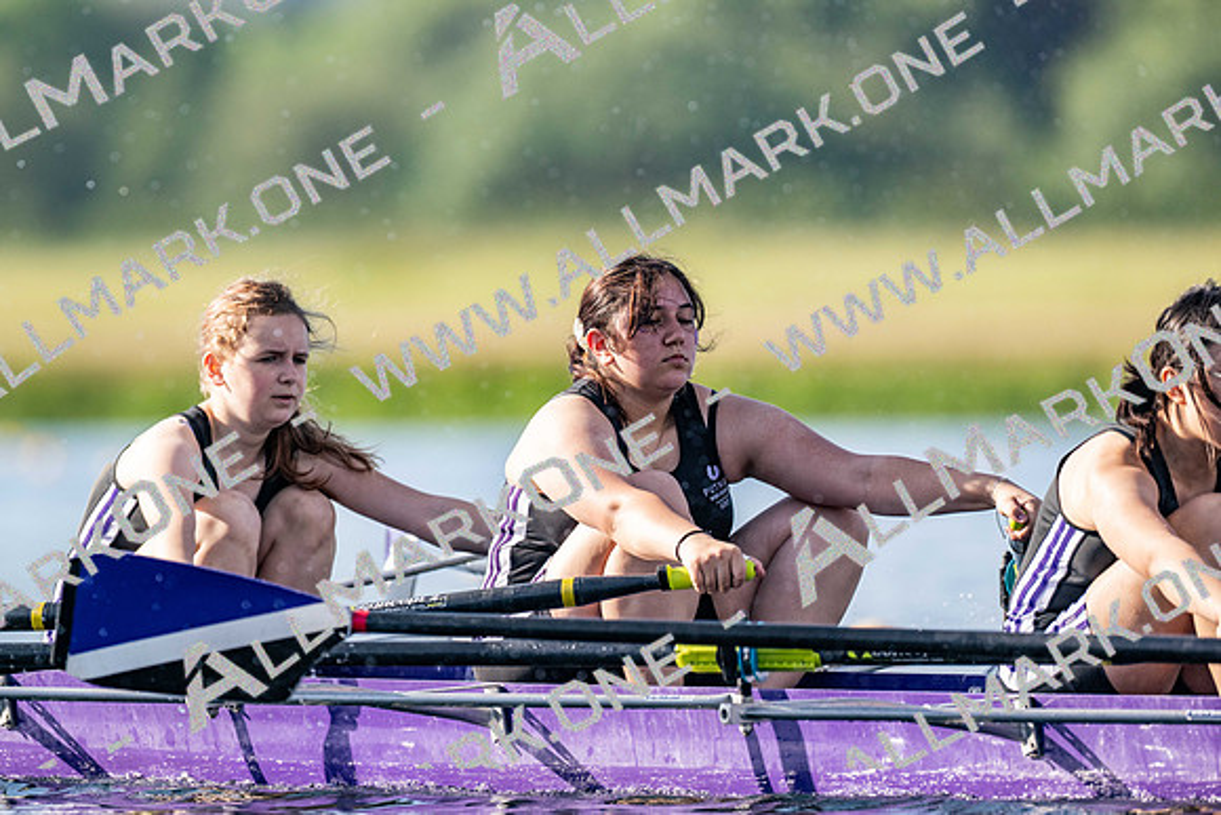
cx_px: 610
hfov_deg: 3.4
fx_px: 20354
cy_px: 408
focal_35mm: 600
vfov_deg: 2.3
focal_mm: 600
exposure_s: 1/2500
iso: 720
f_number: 5.6
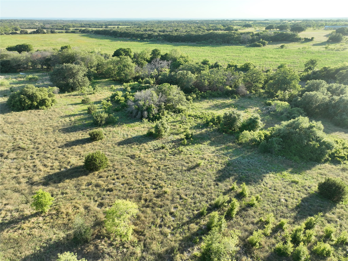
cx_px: 174
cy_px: 130
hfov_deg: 71.6
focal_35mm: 24
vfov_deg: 56.8
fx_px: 241
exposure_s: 1/1000
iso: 410
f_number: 2.8
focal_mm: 12.29
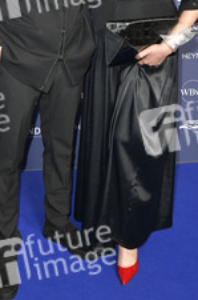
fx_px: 472
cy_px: 57
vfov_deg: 34.0
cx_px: 86
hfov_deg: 23.7
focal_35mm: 57
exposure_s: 1/200
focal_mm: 32
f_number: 6.3
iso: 2000
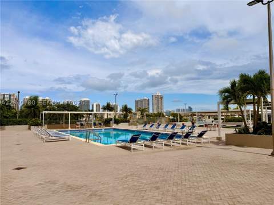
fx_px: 190
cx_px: 137
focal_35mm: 24
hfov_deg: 71.6
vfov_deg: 56.8
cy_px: 102
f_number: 1.78
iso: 80
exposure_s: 1/10309
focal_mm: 6.76
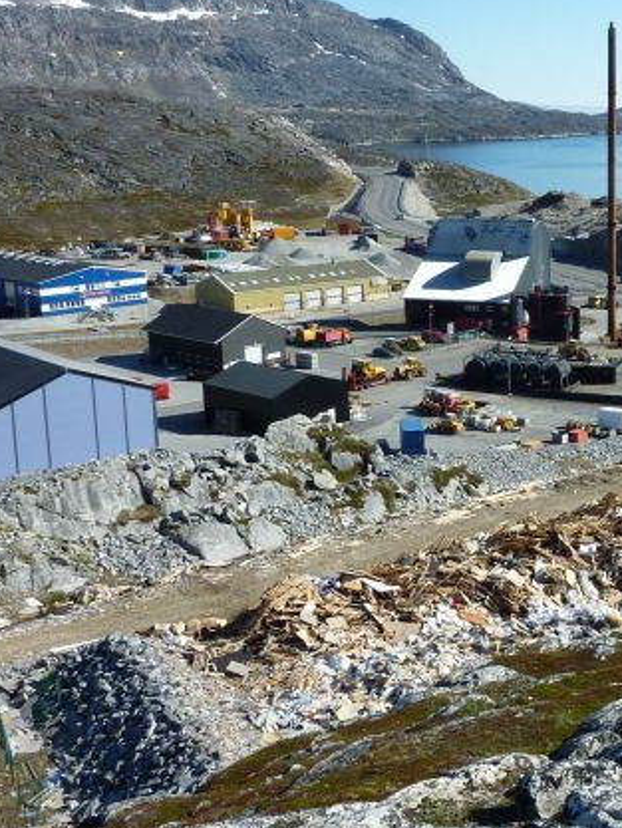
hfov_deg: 29.6
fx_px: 1149
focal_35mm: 48
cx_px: 499
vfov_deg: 39.6
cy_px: 359
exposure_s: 1/400
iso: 80
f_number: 5
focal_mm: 4.1
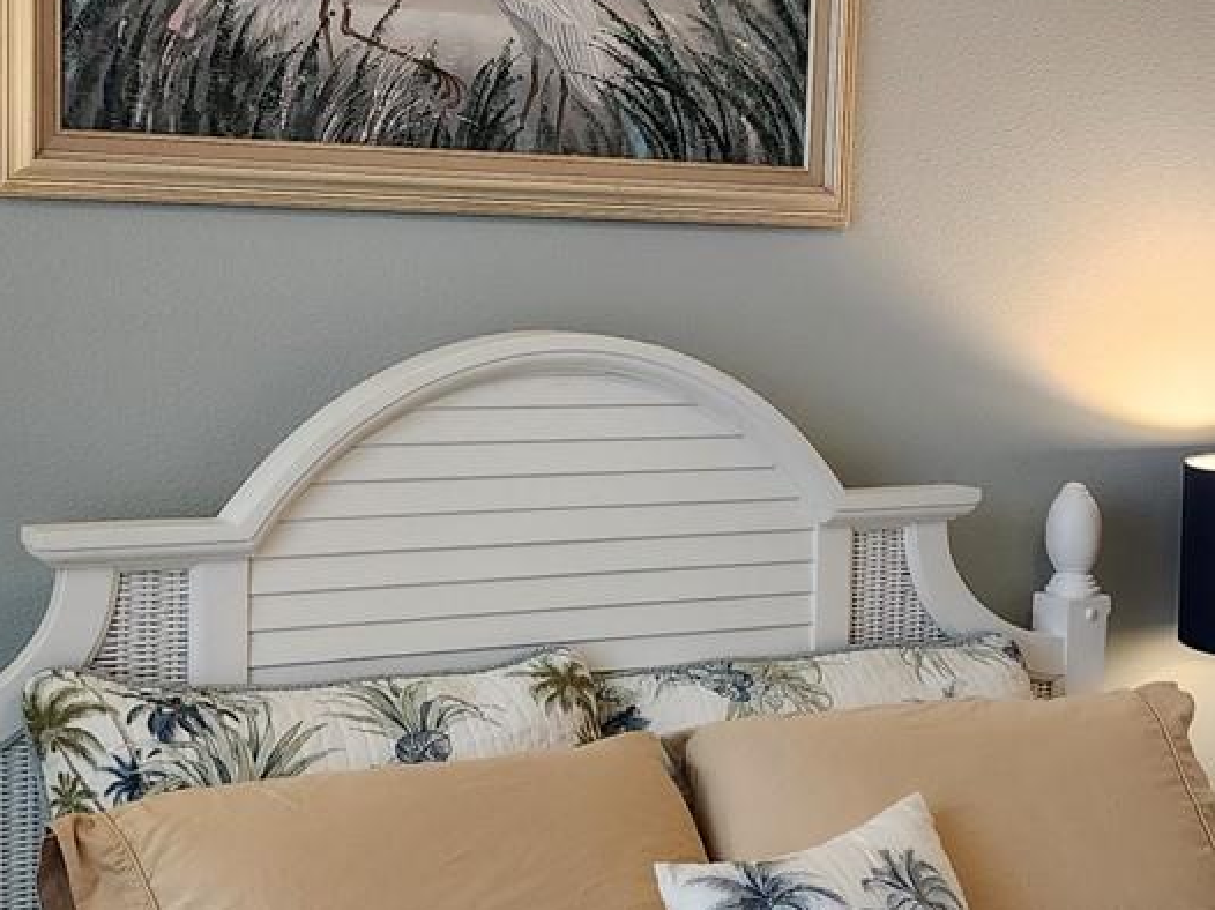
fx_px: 2456
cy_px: 499
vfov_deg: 21.0
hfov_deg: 27.7
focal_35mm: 70
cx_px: 772
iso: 160
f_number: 1.8
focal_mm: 6.4
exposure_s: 1/120
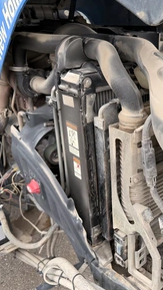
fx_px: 278
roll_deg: -3.2
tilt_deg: -23.3
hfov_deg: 31.1
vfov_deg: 55.3
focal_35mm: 36
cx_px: 150
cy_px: 147
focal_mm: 6.76
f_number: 1.78
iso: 80
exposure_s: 1/473
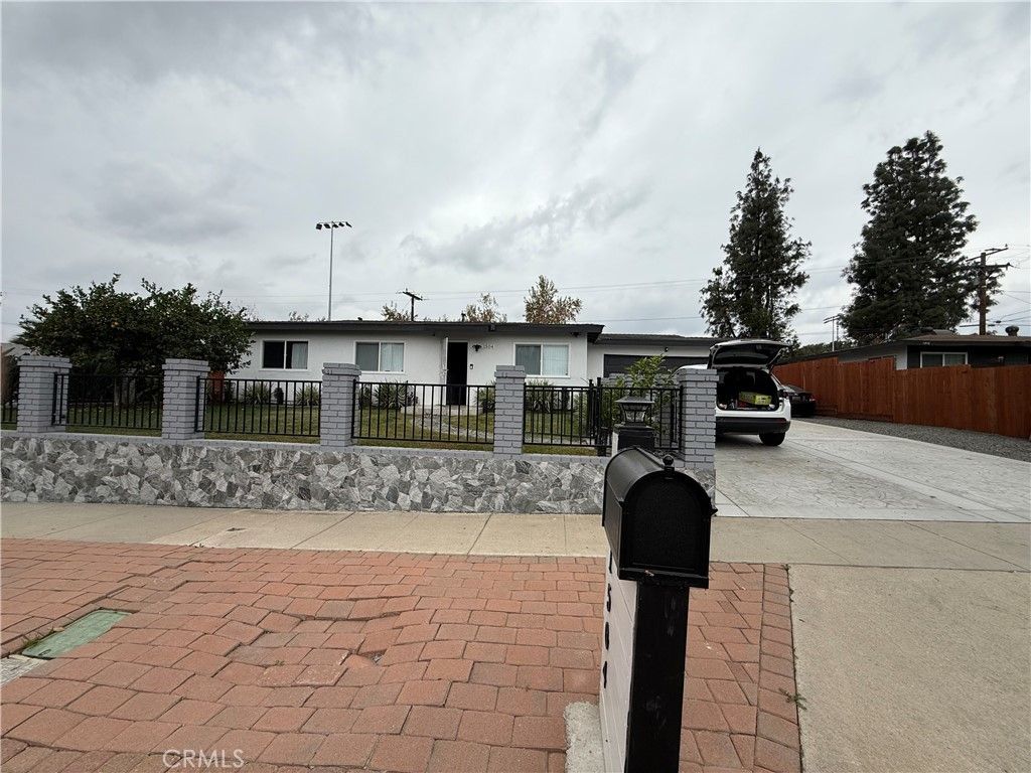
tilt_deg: +2.5
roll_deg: -1.6
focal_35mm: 14
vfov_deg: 85.7
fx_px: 417
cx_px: 516
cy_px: 386
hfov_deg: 102.1
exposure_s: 1/901
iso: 50
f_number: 2.2
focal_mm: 2.22
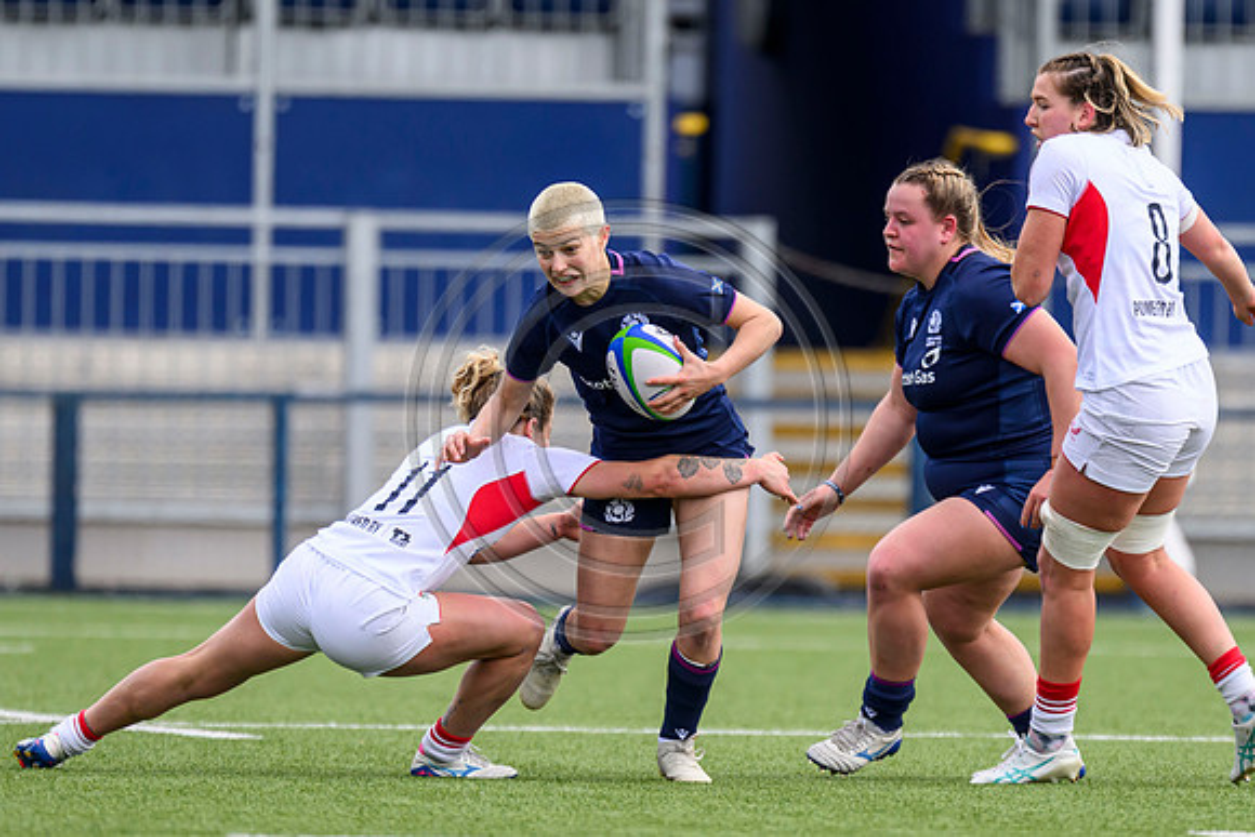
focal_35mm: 1018
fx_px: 35488
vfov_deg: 1.4
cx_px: 644
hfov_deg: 2.0
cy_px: 387
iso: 500
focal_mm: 560
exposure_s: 1/1600
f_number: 4
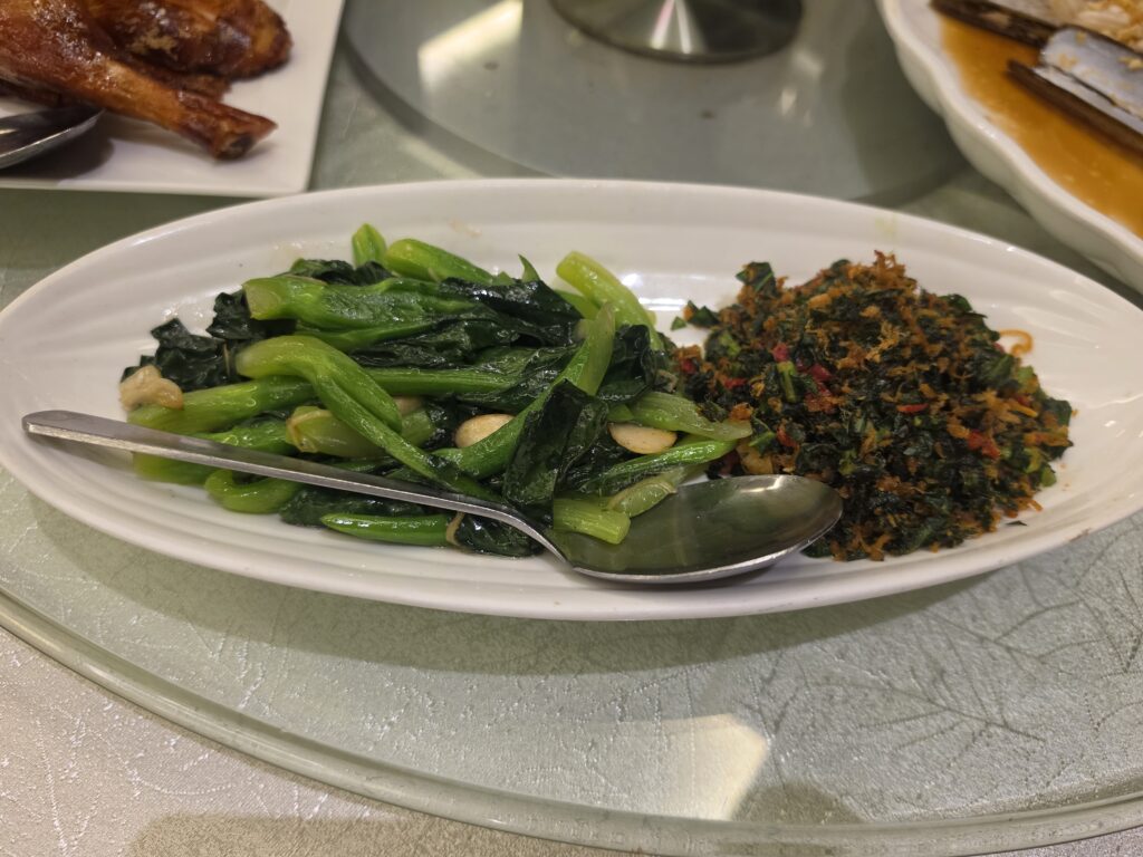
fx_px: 759
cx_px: 572
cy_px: 428
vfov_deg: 58.9
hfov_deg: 73.9
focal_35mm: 23
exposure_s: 1/100
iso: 250
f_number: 1.4
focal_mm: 6.5
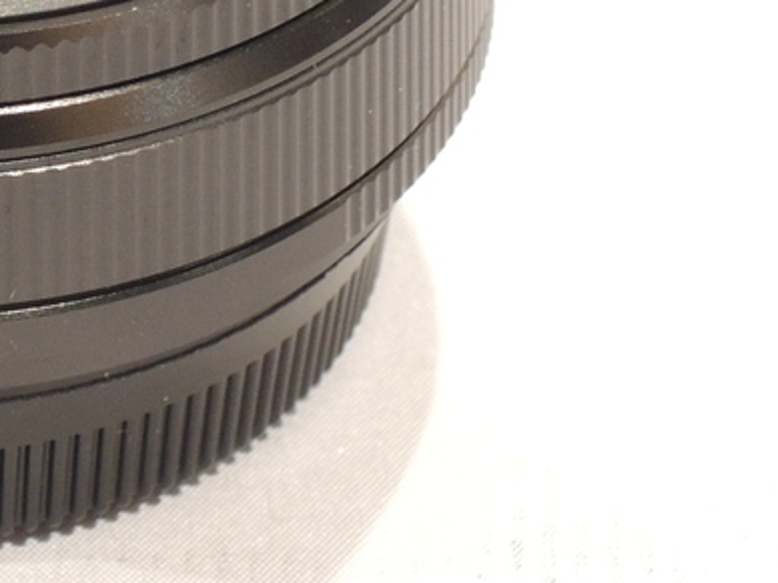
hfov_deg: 7.5
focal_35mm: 263
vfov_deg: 5.6
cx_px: -146
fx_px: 5911
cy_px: -24
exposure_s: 1/30
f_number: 4.5
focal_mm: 15.2
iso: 400
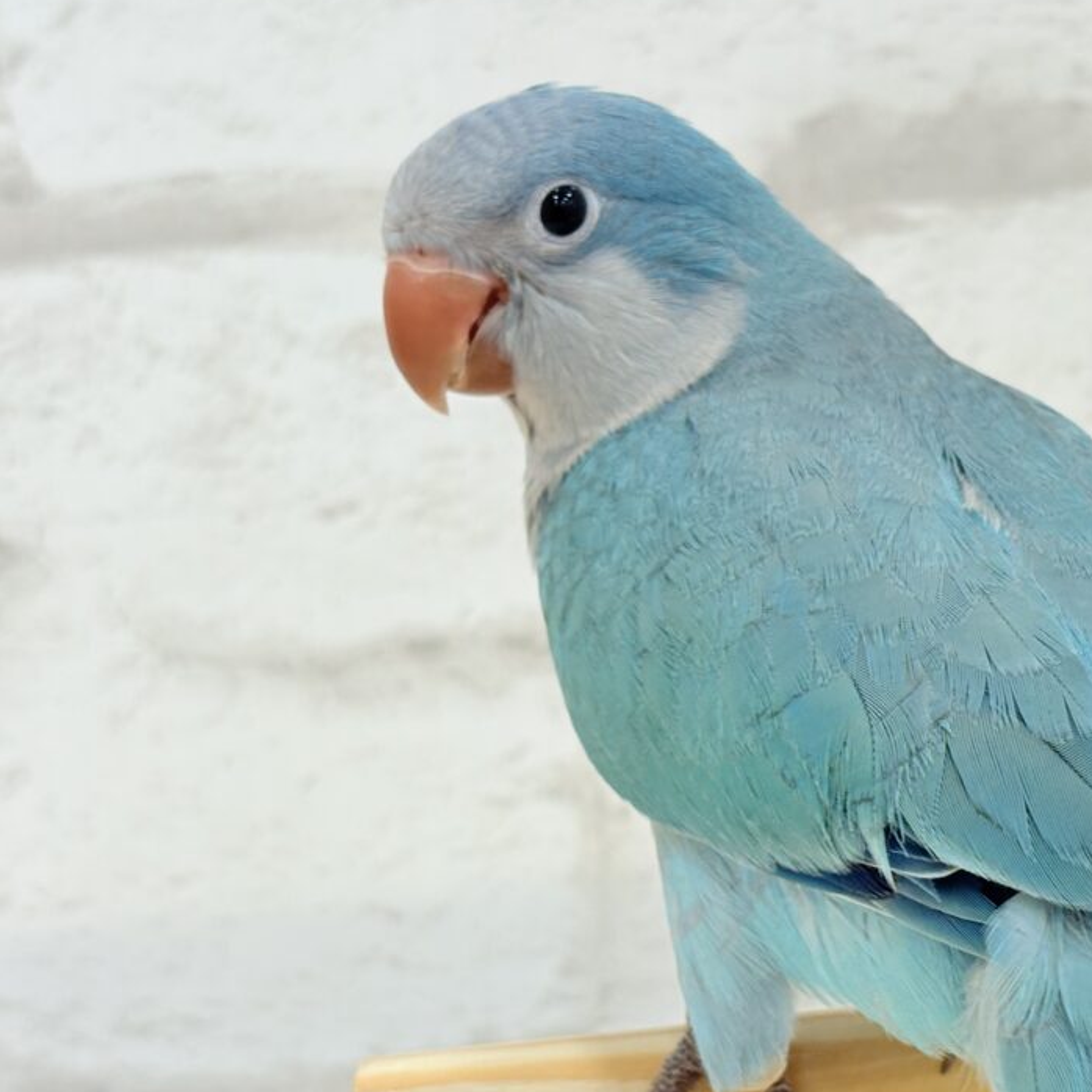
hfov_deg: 21.5
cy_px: 607
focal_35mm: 79
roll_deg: +4.8
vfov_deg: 21.9
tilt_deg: -4.7
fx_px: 2820
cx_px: 936
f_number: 1.6
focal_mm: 5.96
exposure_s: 1/100
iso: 80
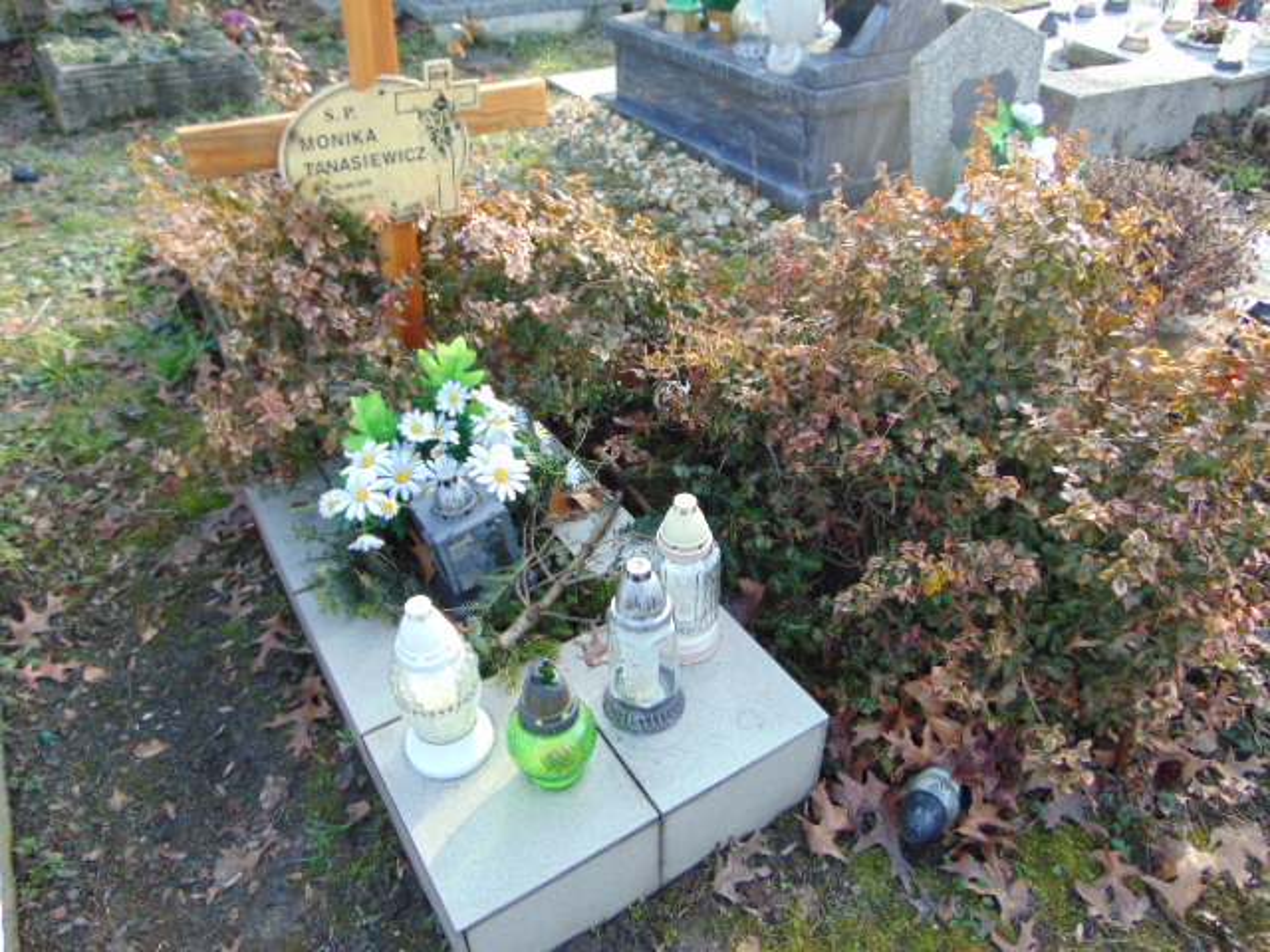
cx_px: 635
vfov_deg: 54.9
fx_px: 917
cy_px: 476
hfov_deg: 69.4
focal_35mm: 25
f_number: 3
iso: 80
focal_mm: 4.5
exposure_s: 1/100
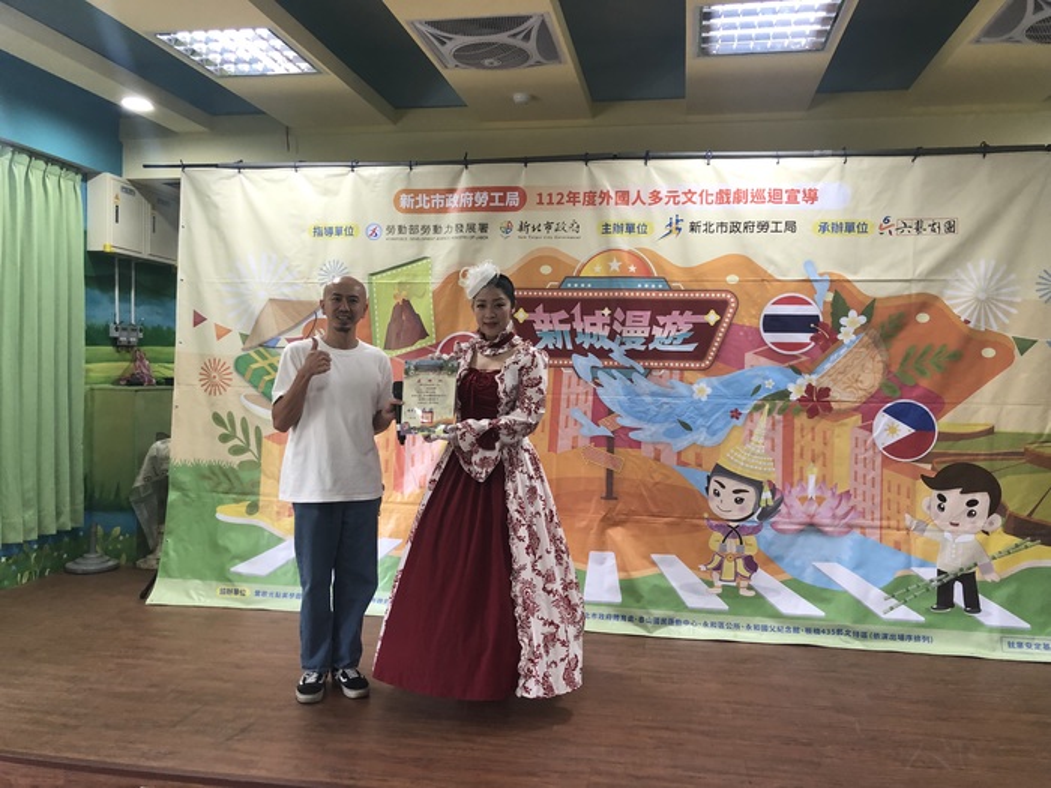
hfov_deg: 63.4
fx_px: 850
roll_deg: +0.2
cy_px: 394
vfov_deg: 49.7
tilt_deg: -1.1
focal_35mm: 28
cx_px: 526
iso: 32
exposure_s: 1/30
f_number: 1.8
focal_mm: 4
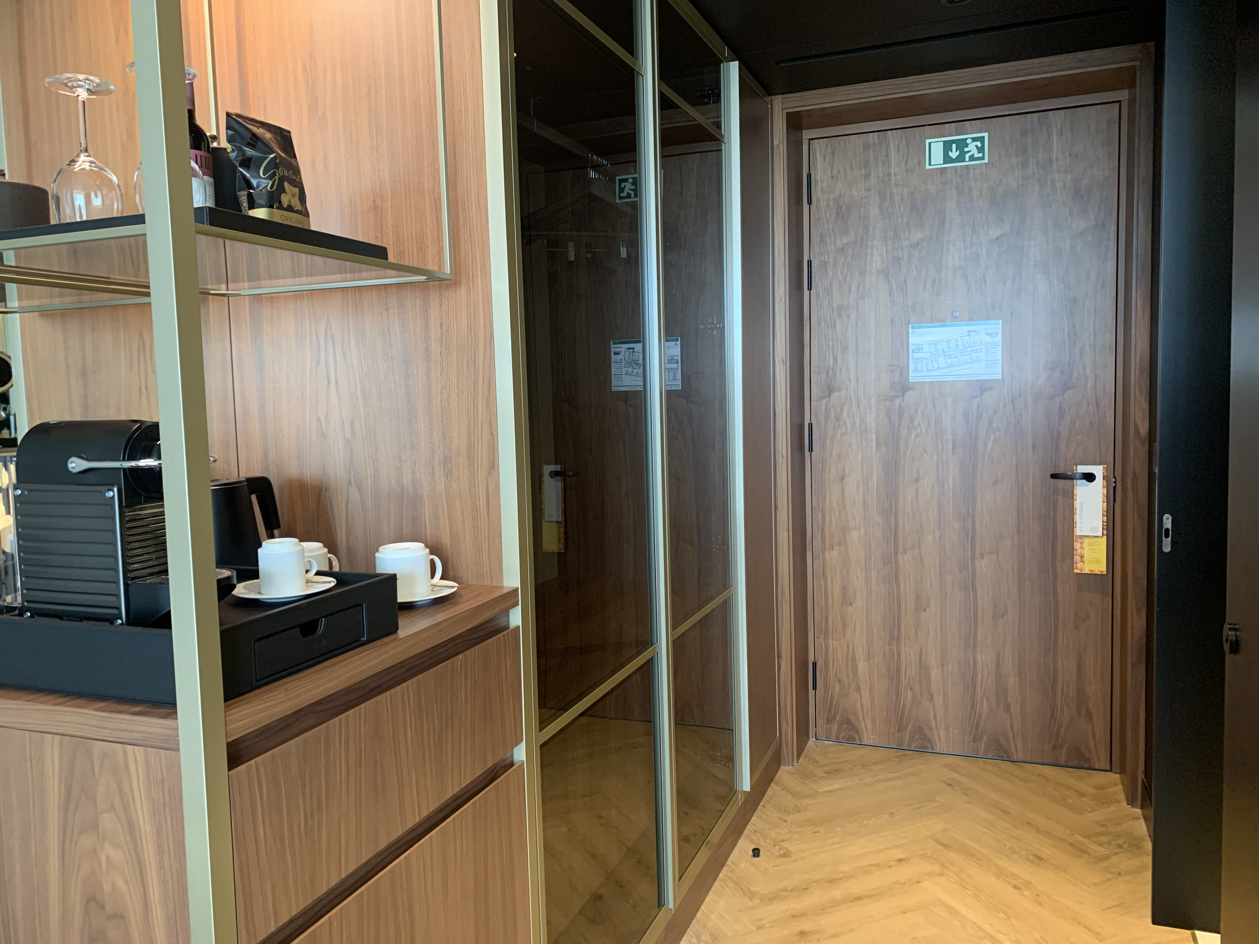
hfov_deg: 67.3
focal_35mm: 26
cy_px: 472
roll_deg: +1.6
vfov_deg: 53.1
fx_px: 946
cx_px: 630
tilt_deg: -6.2
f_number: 1.8
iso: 320
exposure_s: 1/50
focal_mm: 4.25
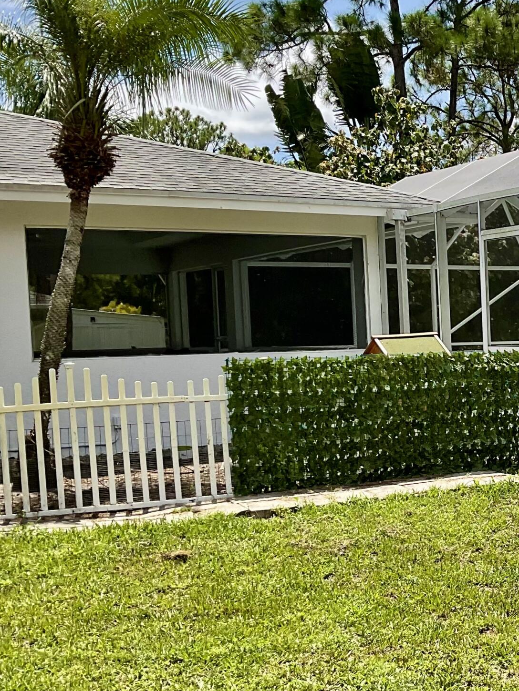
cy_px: 416
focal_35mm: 60
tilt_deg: -1.5
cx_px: 639
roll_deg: +1.0
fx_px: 1199
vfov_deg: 32.1
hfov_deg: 22.3
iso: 16
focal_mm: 3
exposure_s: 1/1195
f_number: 1.8
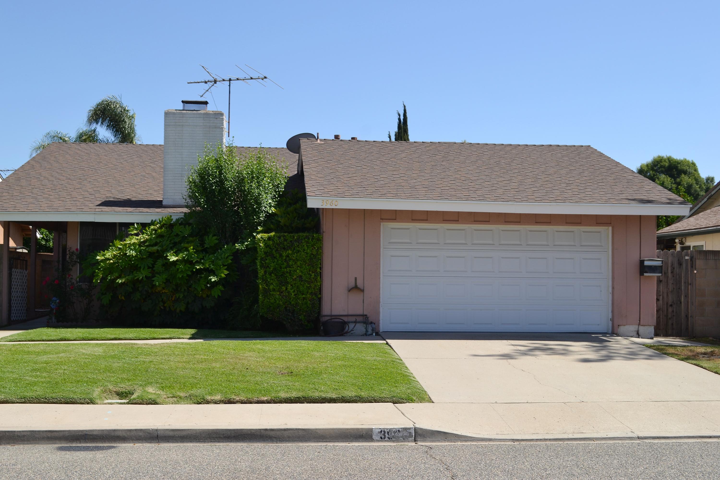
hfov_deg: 43.6
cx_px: 360
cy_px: 240
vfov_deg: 29.9
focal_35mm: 45
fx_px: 900
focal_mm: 30
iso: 100
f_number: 7.1
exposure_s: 1/200
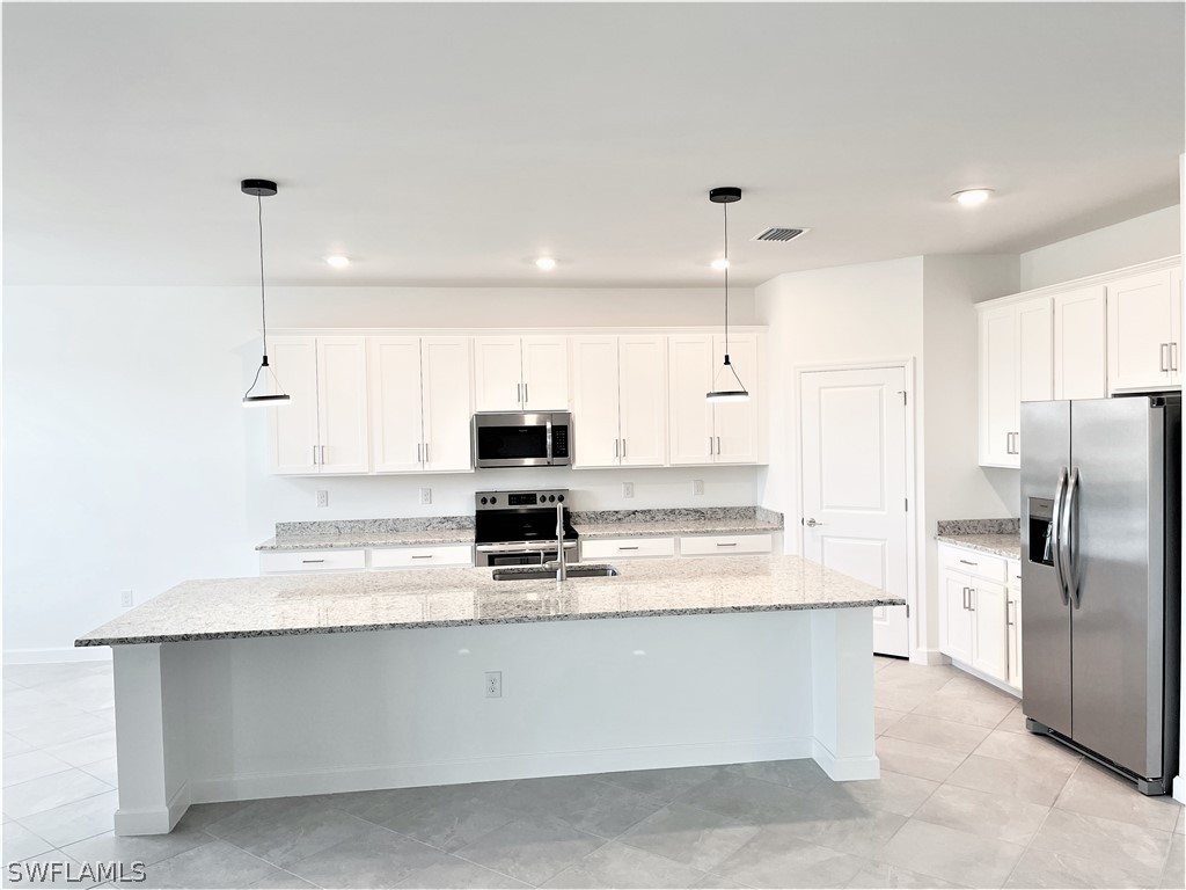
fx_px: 891
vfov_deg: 53.1
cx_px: 593
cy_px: 445
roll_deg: +0.6
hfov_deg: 67.3
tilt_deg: -2.3
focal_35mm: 26
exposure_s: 1/120
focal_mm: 5.1
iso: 100
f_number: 1.6
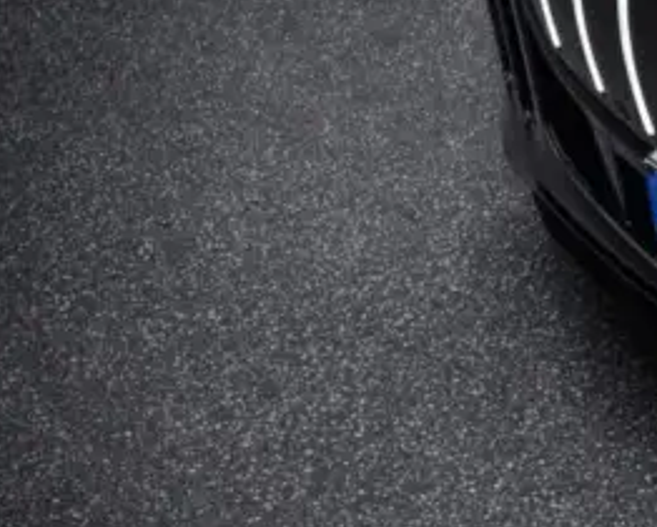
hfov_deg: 10.8
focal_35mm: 165
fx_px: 3211
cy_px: 44
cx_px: 1266
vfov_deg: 9.3
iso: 200
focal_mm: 45
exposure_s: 1/10
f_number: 8
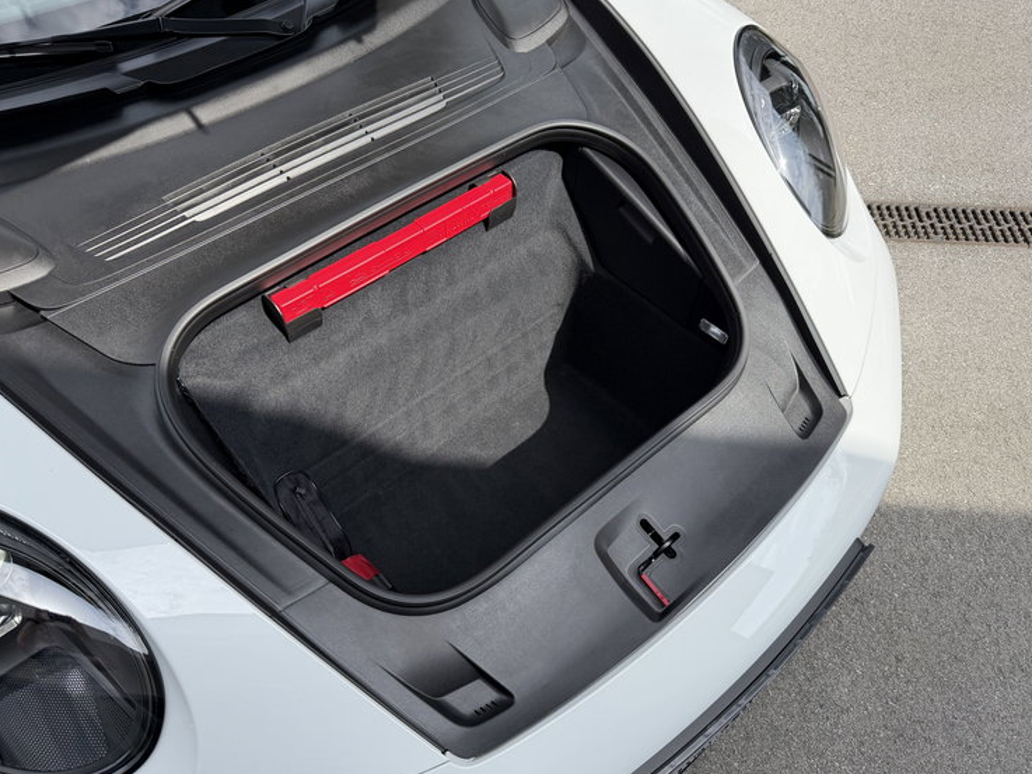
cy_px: 389
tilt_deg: -52.0
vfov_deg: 54.9
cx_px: 496
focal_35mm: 25
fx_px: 745
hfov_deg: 69.4
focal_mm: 6.76
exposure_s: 1/2525
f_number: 1.78
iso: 100
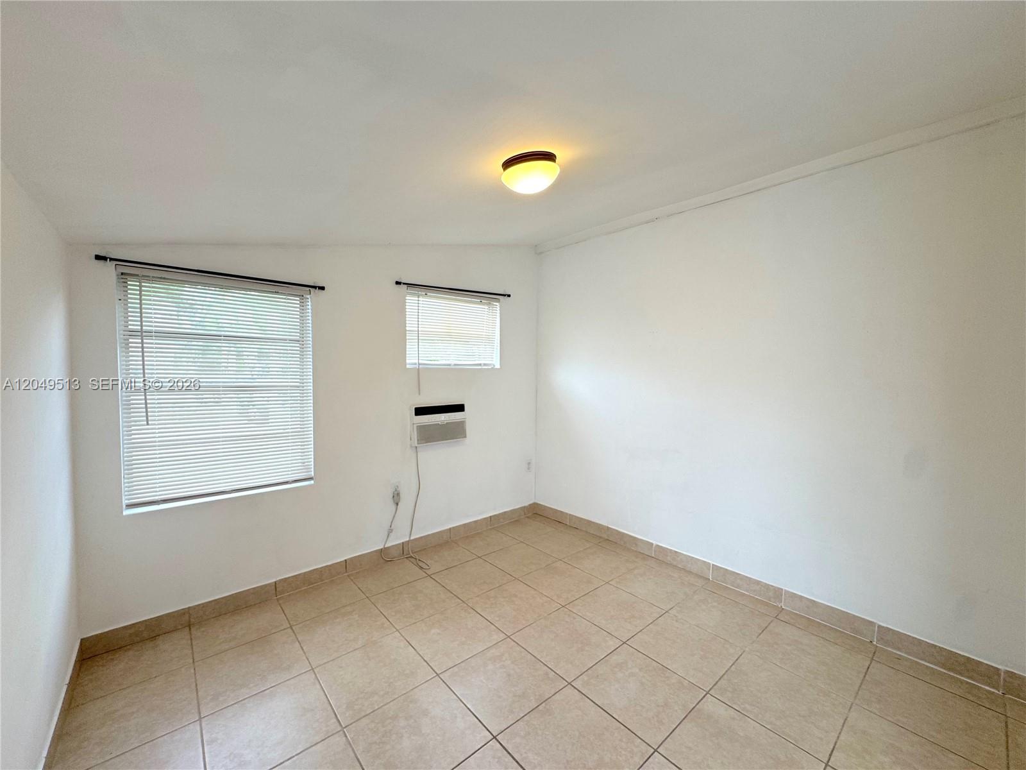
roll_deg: -0.5
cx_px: 513
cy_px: 385
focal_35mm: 14
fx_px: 415
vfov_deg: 85.7
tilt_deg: -1.4
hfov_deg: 102.1
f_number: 2.2
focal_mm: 2.22
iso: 64
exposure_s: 1/120
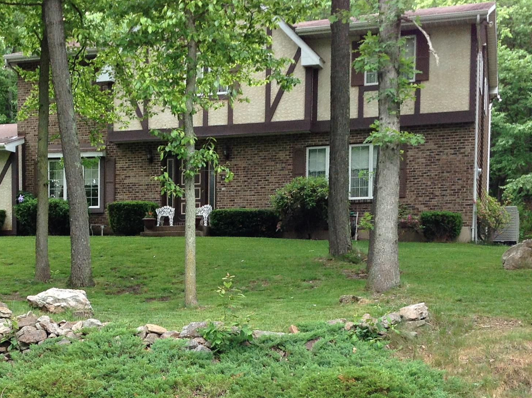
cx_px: 205
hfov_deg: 31.1
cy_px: 328
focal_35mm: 62
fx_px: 952
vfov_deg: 23.2
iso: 100
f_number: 2.4
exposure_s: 1/120
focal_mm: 4.28
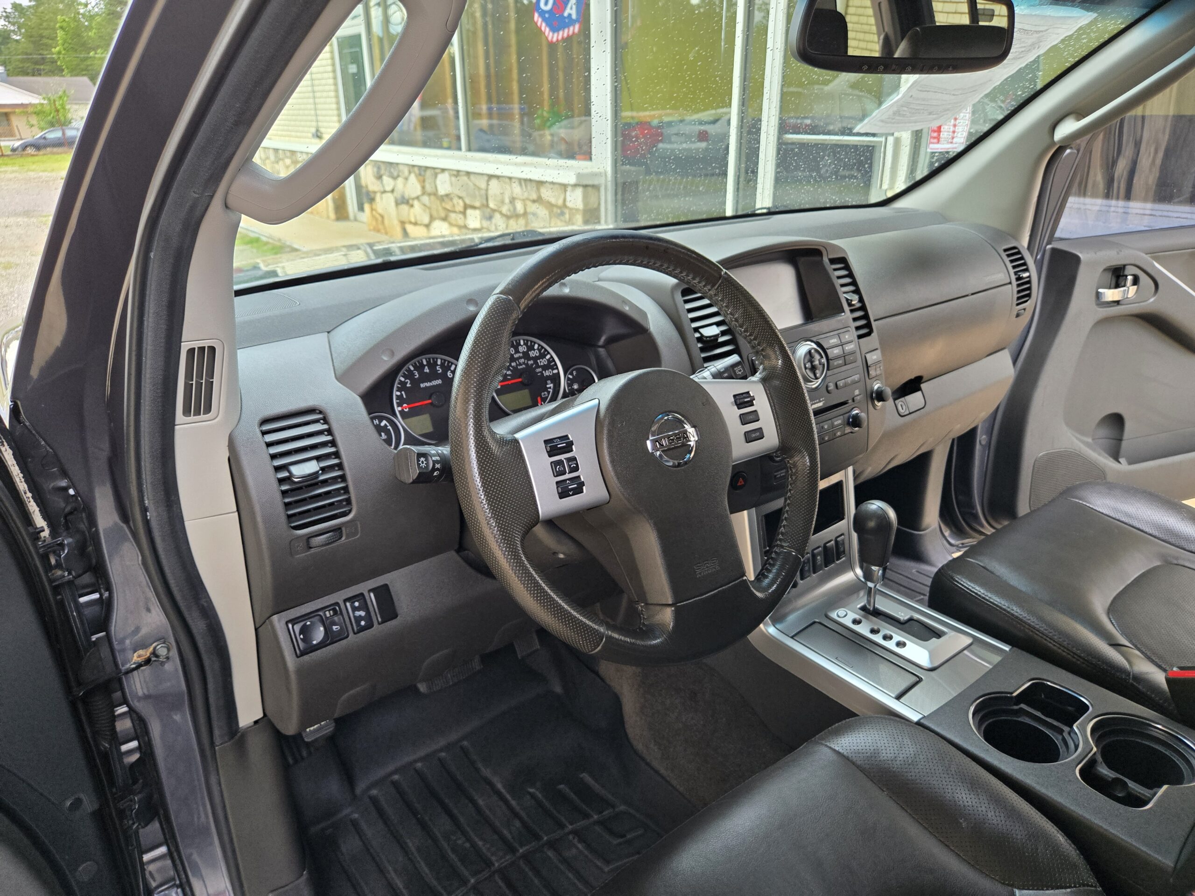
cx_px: 598
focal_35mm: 23
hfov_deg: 73.9
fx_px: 794
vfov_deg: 58.9
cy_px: 448
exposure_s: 1/180
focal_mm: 5.4
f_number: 1.8
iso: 200
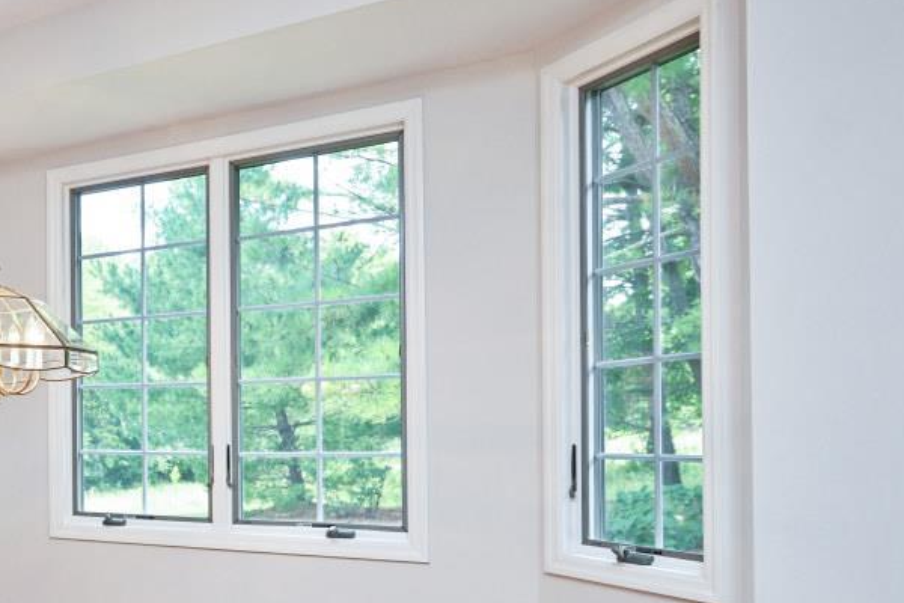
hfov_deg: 46.5
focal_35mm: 35
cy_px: 431
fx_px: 879
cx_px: 20
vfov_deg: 37.2
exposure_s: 1/60
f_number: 4.5
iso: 200
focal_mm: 14
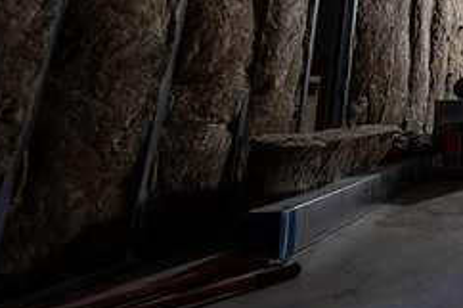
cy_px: -30
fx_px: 463
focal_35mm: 36
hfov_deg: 40.8
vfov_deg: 32.5
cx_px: 528
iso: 800
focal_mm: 15
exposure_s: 1/50
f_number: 4
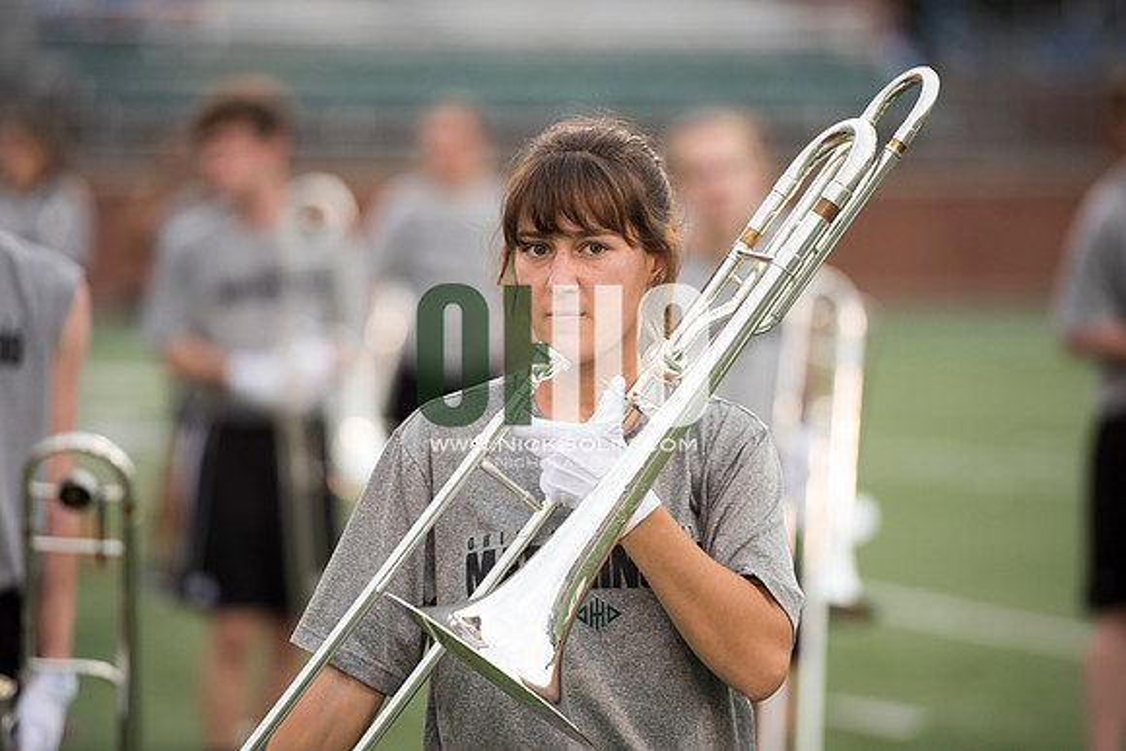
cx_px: 563
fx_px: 6257
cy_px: 376
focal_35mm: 200
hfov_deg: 10.3
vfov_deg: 6.9
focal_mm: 200
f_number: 2.8
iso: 1000
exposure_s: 1/1250
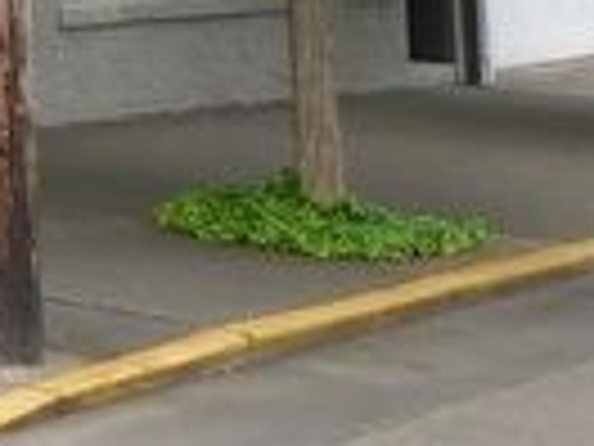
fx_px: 2385
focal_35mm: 139
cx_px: -675
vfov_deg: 9.3
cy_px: -716
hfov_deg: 12.2
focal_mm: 4
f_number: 3
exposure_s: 1/320
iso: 125
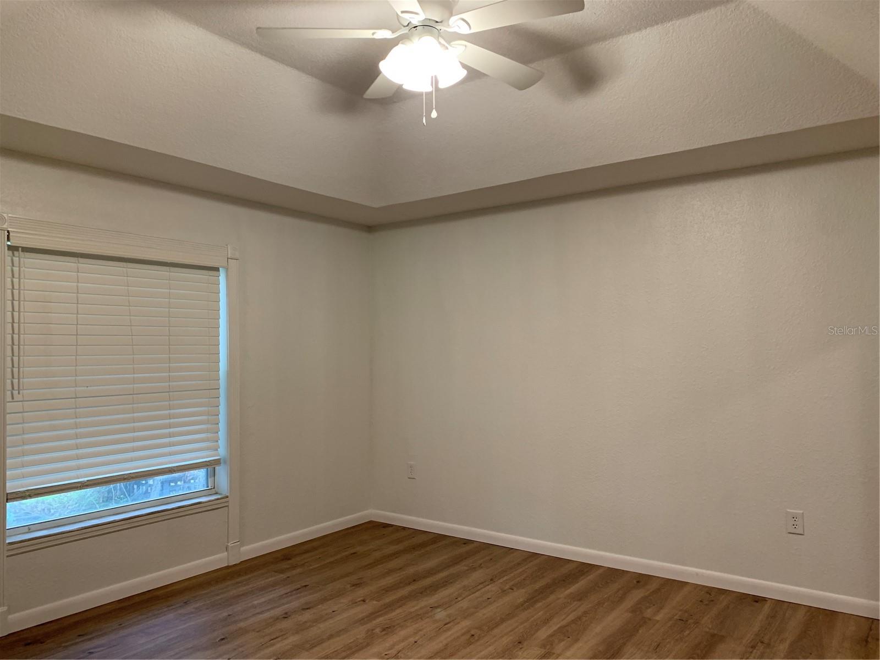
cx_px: 440
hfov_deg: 67.3
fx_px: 661
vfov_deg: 53.1
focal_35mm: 26
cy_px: 330
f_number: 1.8
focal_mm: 4.25
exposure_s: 1/60
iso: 125
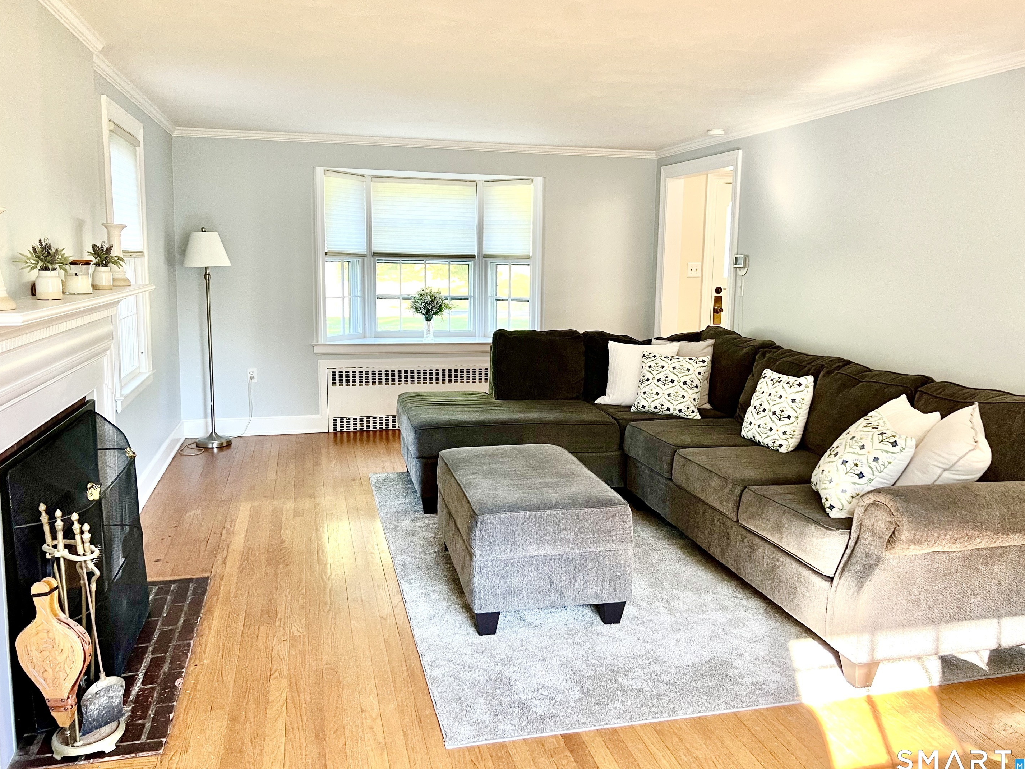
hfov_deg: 63.4
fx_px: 829
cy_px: 365
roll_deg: -0.7
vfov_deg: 49.7
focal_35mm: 28
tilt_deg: -7.1
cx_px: 509
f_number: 1.5
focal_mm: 5.7
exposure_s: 1/89
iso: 125
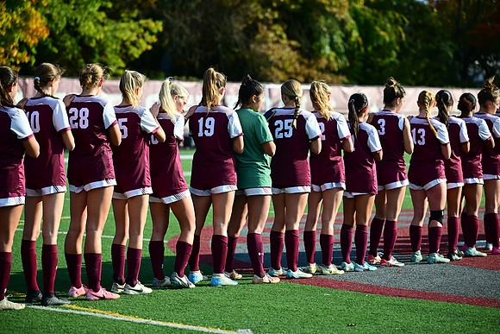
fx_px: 1598
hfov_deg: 17.8
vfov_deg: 11.9
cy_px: 167
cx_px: 250
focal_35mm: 115
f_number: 3.2
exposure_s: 1/2000
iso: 220
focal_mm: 115
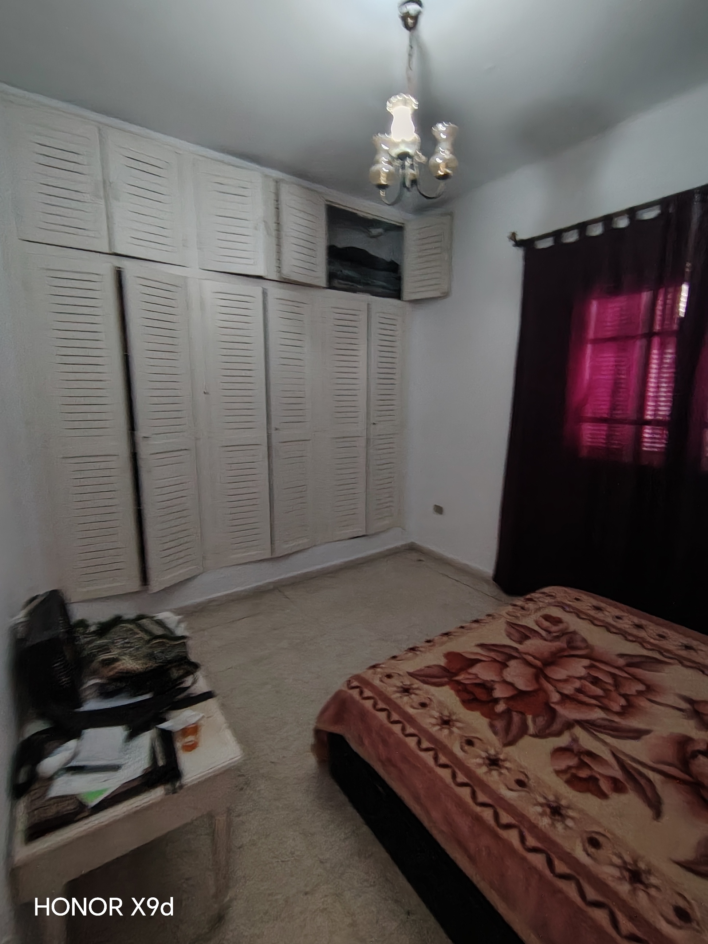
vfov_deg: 91.0
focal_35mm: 17
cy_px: 472
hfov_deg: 74.7
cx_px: 354
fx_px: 464
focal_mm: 1.42
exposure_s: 1/20
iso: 678
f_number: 2.2
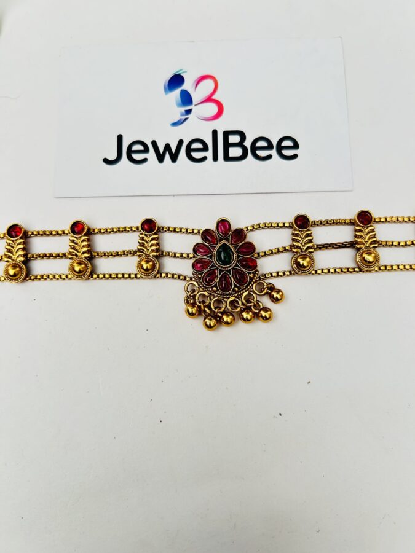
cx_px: 208
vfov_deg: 67.3
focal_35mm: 26
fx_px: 416
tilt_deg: -81.5
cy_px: 276
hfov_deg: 53.1
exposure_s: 1/100
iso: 125
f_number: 1.5
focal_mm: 5.7
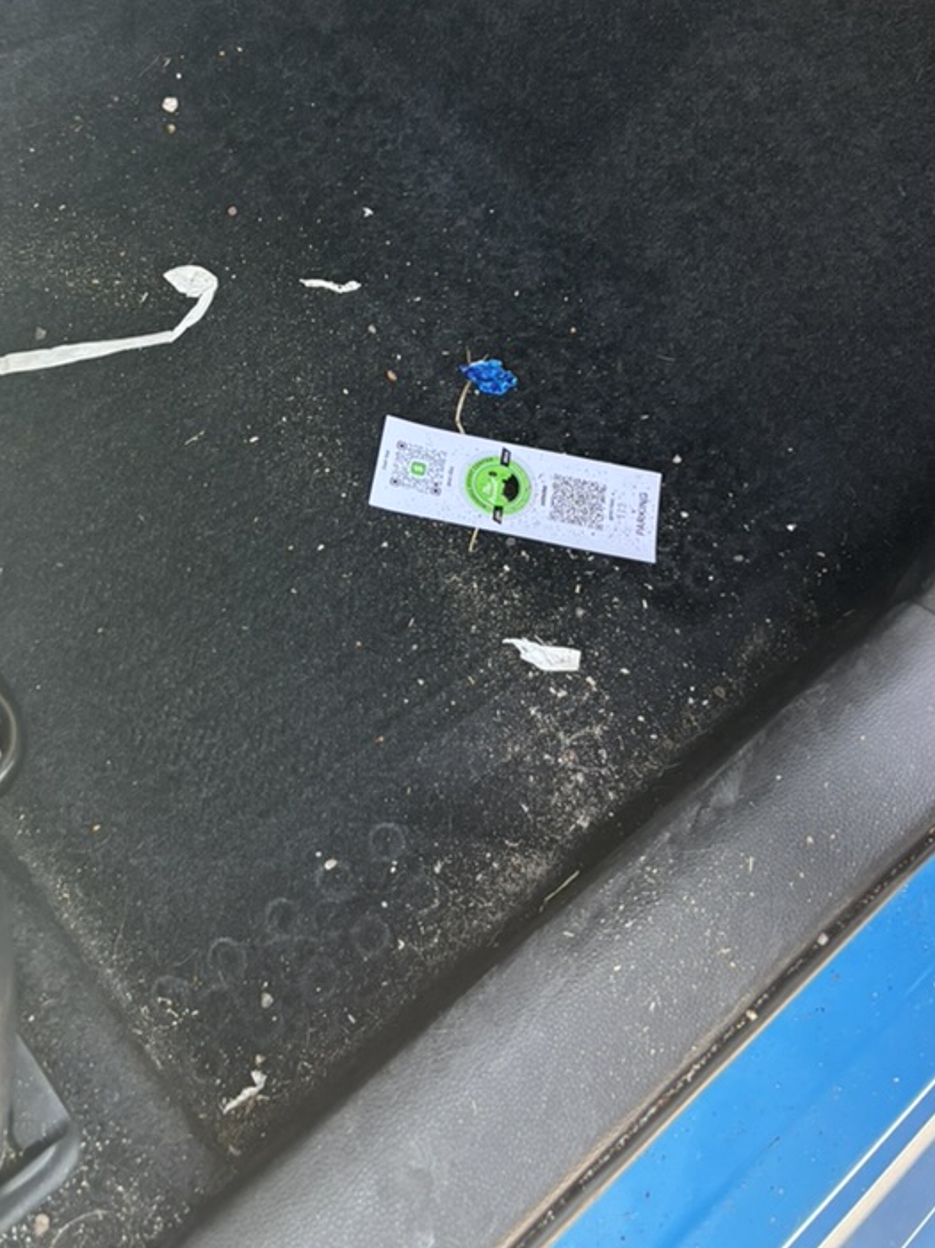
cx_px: 326
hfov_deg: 37.4
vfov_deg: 48.2
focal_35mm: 38
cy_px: 422
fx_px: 1370
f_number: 1.6
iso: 125
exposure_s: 1/89
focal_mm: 5.96
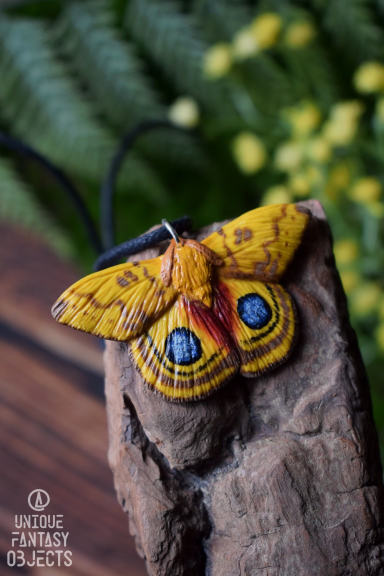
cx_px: 192
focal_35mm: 60
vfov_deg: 33.4
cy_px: 288
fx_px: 960
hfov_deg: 22.6
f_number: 5
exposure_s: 1/80
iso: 400
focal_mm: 40
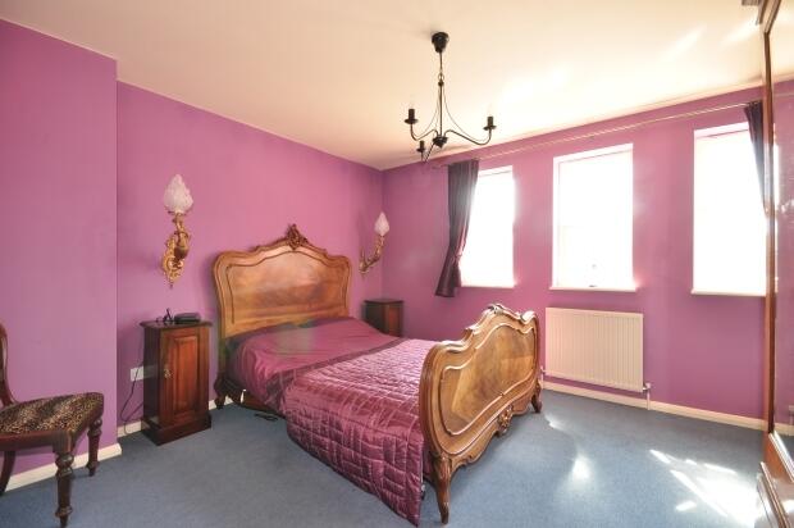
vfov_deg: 77.2
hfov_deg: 100.4
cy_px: 264
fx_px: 330
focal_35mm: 15
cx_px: 397
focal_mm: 10
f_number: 11
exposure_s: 1/2.5
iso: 200
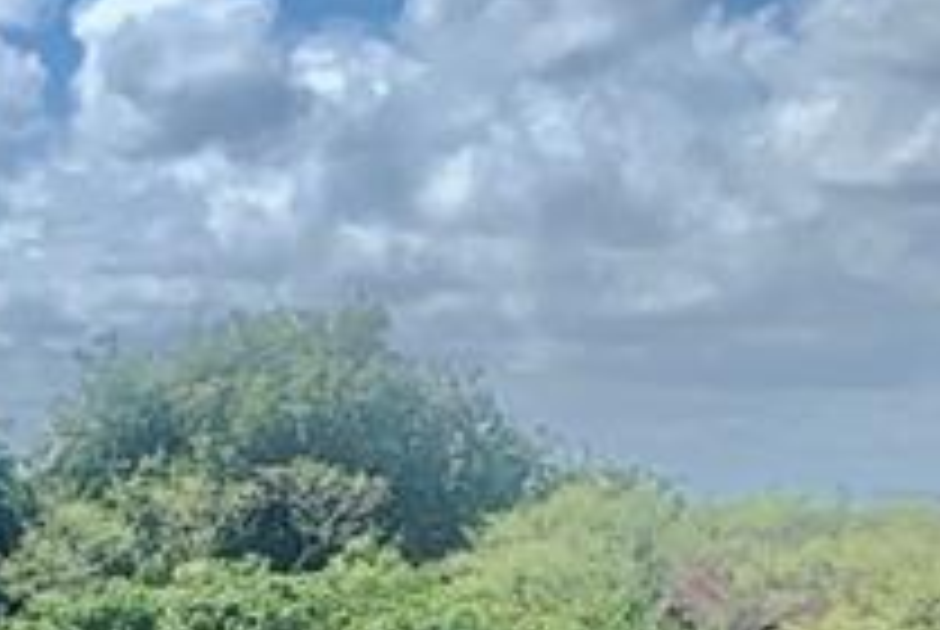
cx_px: -918
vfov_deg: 8.3
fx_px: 4053
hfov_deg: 11.9
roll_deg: -1.2
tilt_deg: -12.9
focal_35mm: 155
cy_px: 1426
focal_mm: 4.25
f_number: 1.8
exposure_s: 1/1560
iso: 25
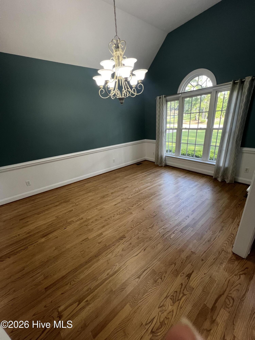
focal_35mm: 13
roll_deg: +4.5
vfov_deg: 106.2
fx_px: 128
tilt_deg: -19.1
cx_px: 128
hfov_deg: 89.9
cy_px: 170
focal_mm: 1.57
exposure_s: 1/120
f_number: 1.8
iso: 200
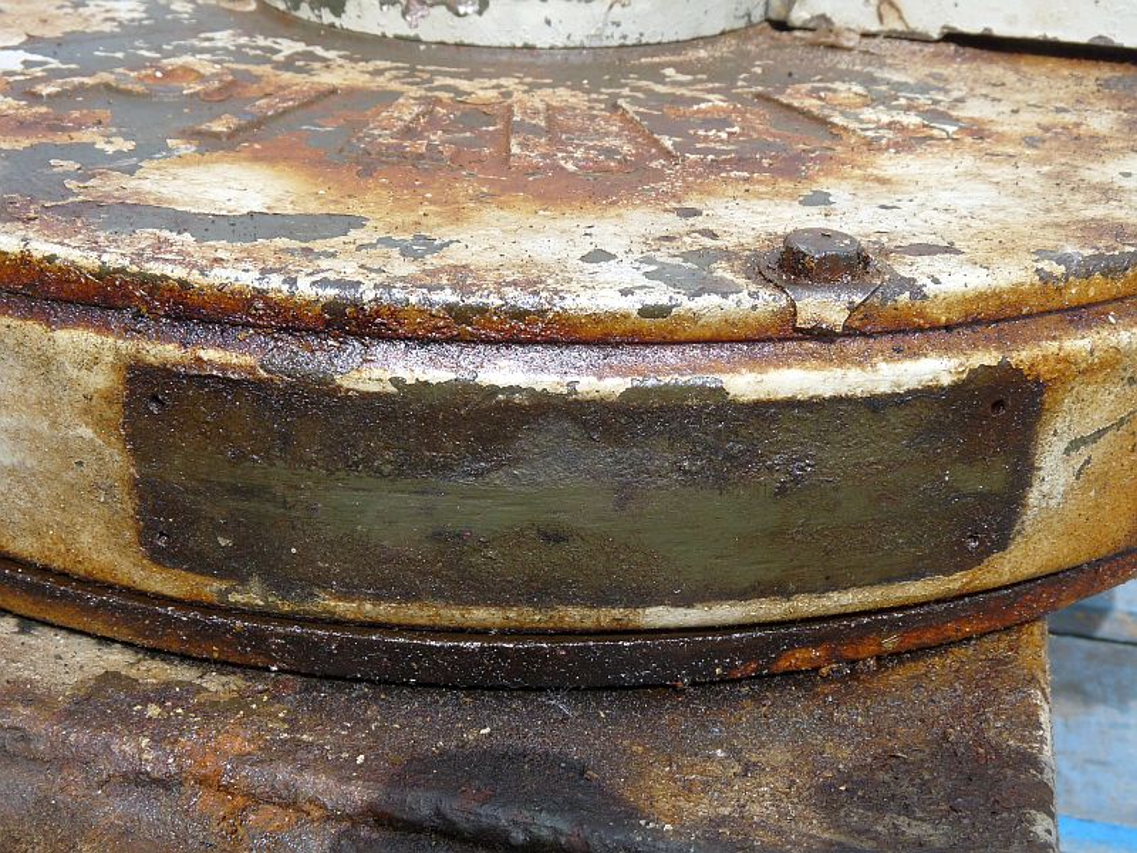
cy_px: 426
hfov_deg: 38.9
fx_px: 1609
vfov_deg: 29.7
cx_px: 568
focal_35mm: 49
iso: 100
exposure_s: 1/320
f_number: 5.6
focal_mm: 8.7
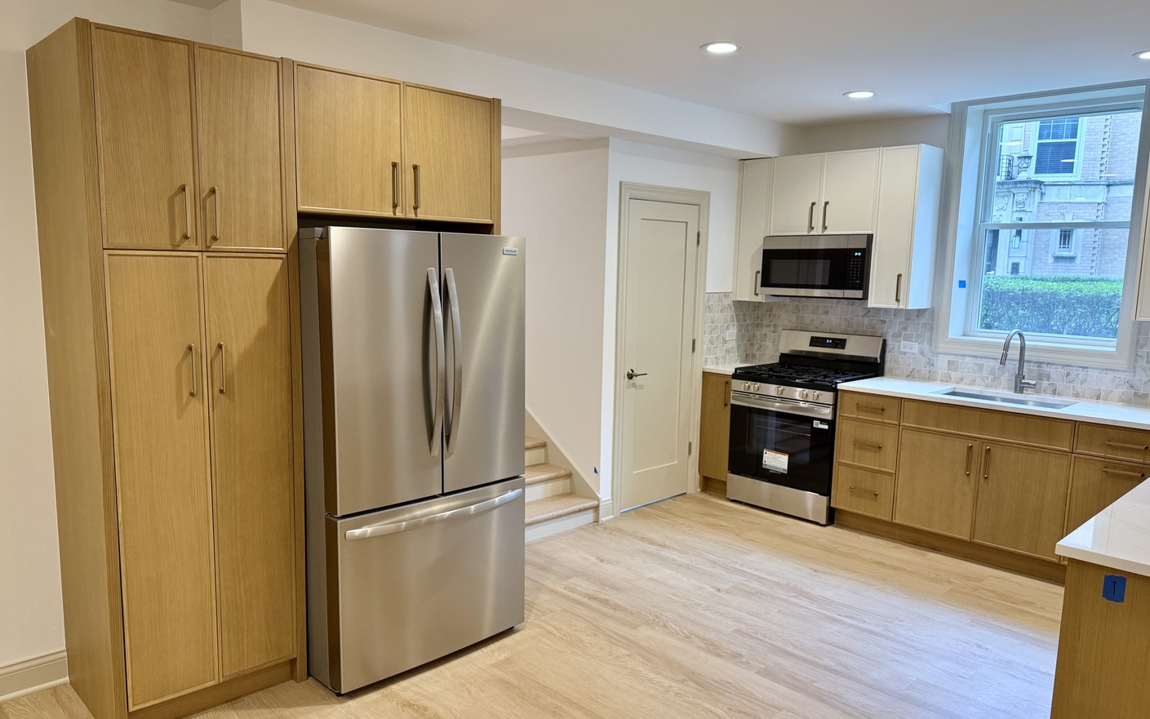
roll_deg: -1.7
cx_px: 579
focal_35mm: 26
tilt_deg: -8.1
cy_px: 379
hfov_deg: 70.4
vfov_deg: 47.6
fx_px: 815
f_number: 1.78
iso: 160
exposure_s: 1/120
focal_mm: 6.76
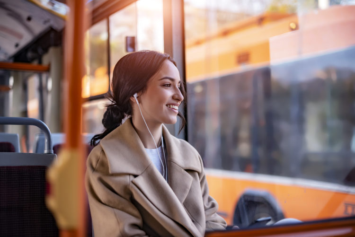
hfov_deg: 39.6
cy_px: 118
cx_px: 178
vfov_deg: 27.0
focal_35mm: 50
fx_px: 493
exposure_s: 1/1000
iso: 400
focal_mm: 50
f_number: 1.8
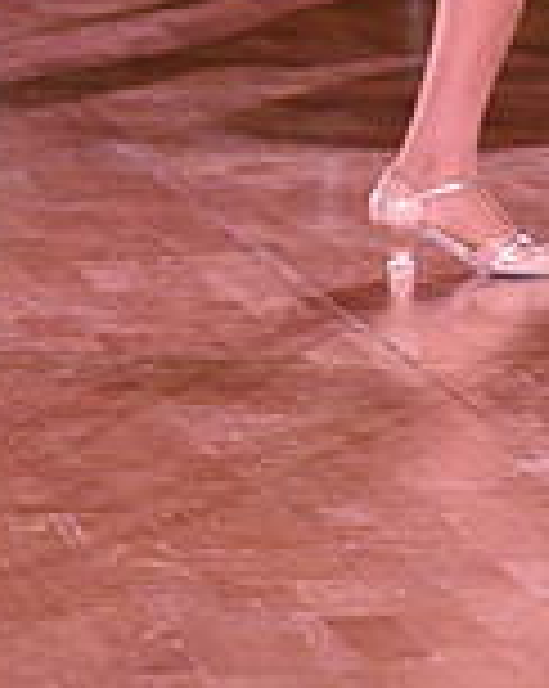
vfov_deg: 4.2
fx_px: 9423
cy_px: -378
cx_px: 16
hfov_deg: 3.3
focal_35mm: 463
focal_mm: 130
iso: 2000
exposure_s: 1/200
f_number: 5.6
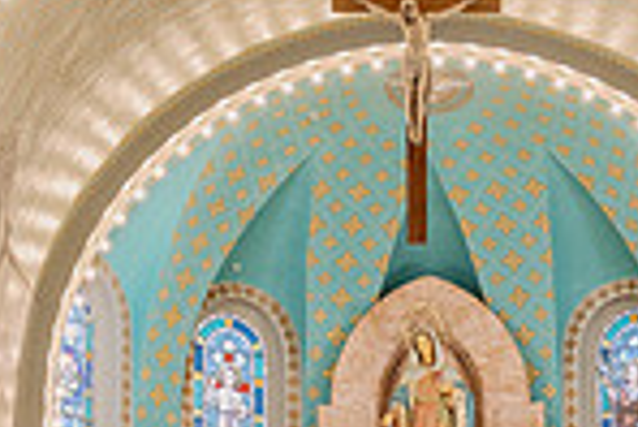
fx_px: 2625
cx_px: 447
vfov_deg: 9.3
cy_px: 295
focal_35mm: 148
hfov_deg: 13.8
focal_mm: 37
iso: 1600
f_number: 4
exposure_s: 1/125
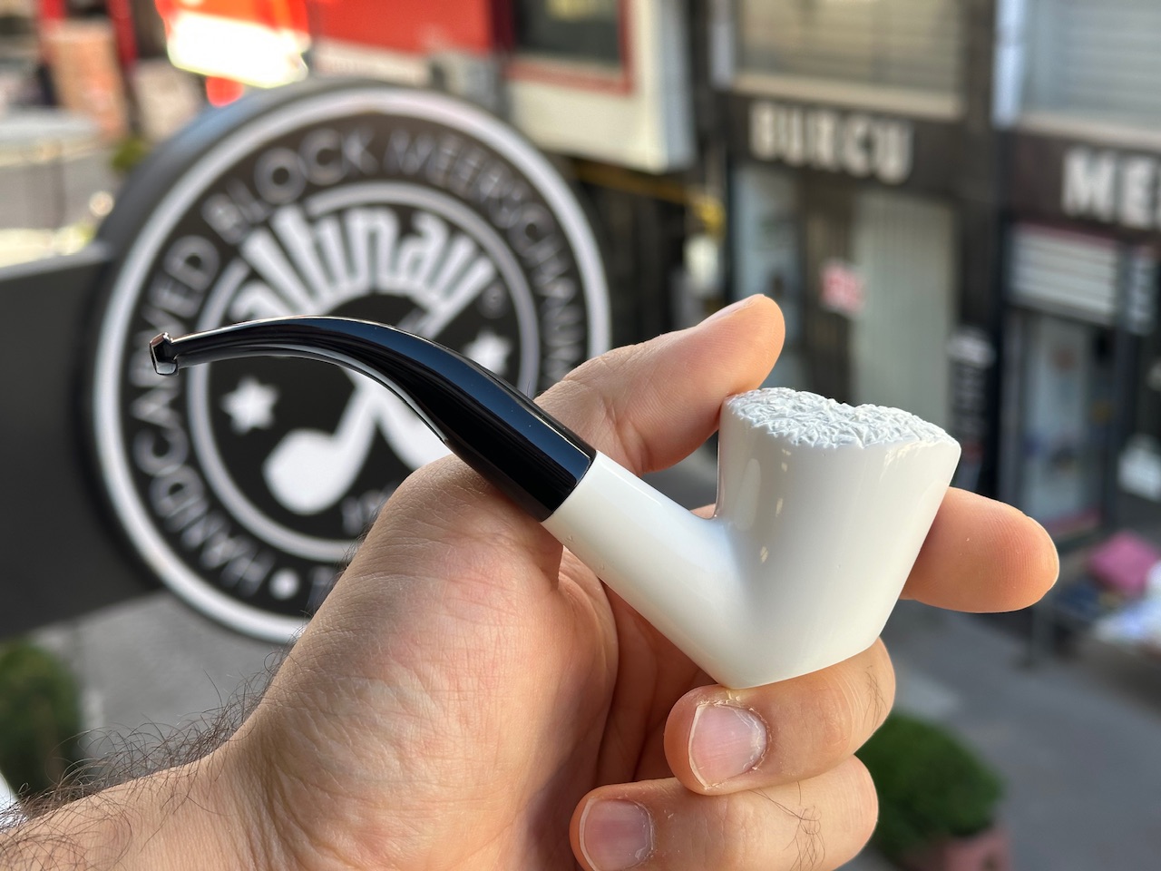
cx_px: 580
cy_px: 436
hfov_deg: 39.7
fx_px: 1610
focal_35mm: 48
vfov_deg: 30.3
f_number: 1.78
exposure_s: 1/286
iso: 64
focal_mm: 6.86
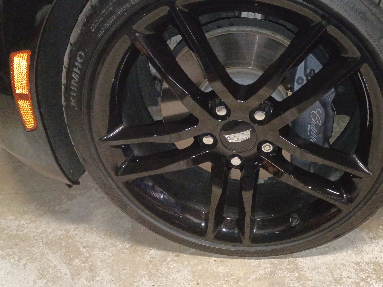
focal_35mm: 39
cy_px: 187
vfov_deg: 36.5
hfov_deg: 47.4
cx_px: 243
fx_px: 431
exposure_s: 1/30
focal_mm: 4.27
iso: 100
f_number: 1.8
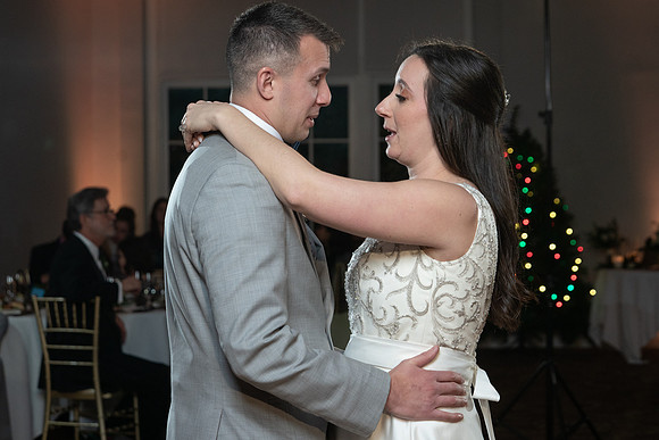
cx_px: 303
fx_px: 1484
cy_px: 233
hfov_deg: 25.0
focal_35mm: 81
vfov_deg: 16.9
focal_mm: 74
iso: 2000
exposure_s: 1/200
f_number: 5.6
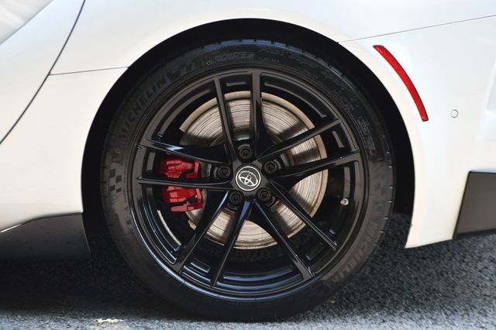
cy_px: 165
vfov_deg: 9.0
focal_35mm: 153
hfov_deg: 13.4
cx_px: 248
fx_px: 2107
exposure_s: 1/250
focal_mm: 102
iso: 400
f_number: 5.6
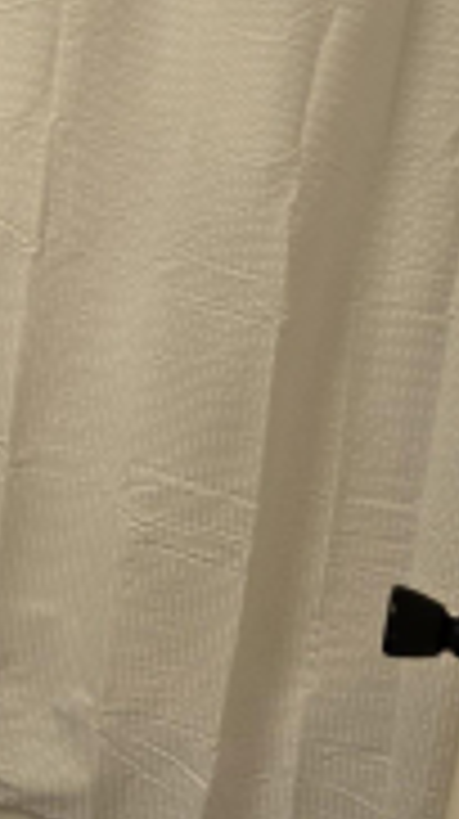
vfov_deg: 22.8
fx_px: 1996
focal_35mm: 92
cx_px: -466
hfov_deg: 11.7
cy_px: 135
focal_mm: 5.4
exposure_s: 1/120
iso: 200
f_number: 1.8
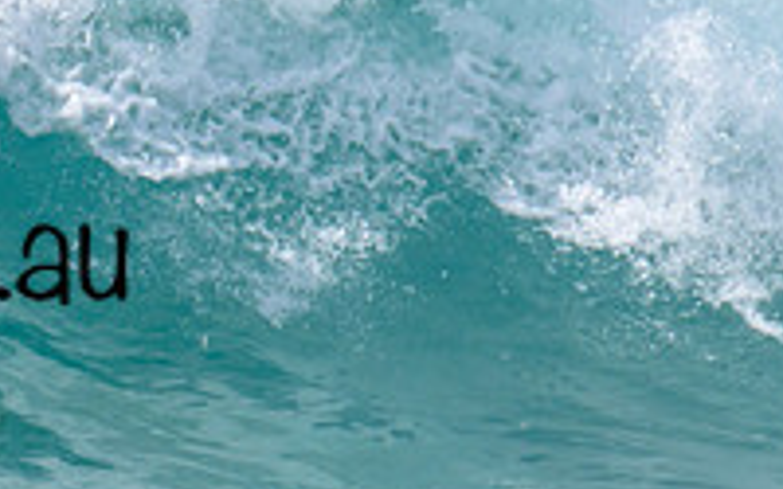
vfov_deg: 0.4
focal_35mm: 3238
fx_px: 69097
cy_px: 12
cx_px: -277
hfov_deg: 0.6
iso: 560
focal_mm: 800
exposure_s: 1/2000
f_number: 11
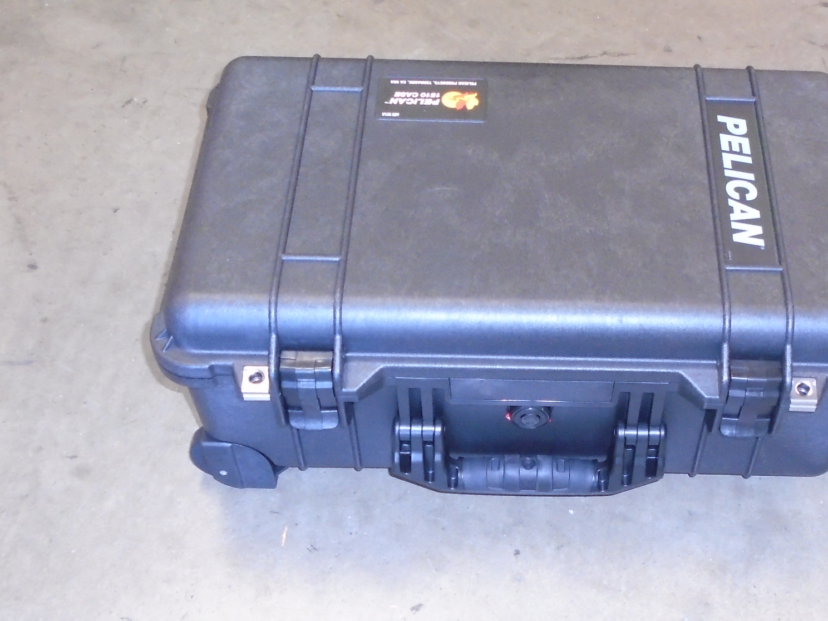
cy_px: 367
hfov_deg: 35.2
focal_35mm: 54
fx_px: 1292
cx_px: 552
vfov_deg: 27.0
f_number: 3.5
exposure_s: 1/40
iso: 400
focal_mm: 5.5
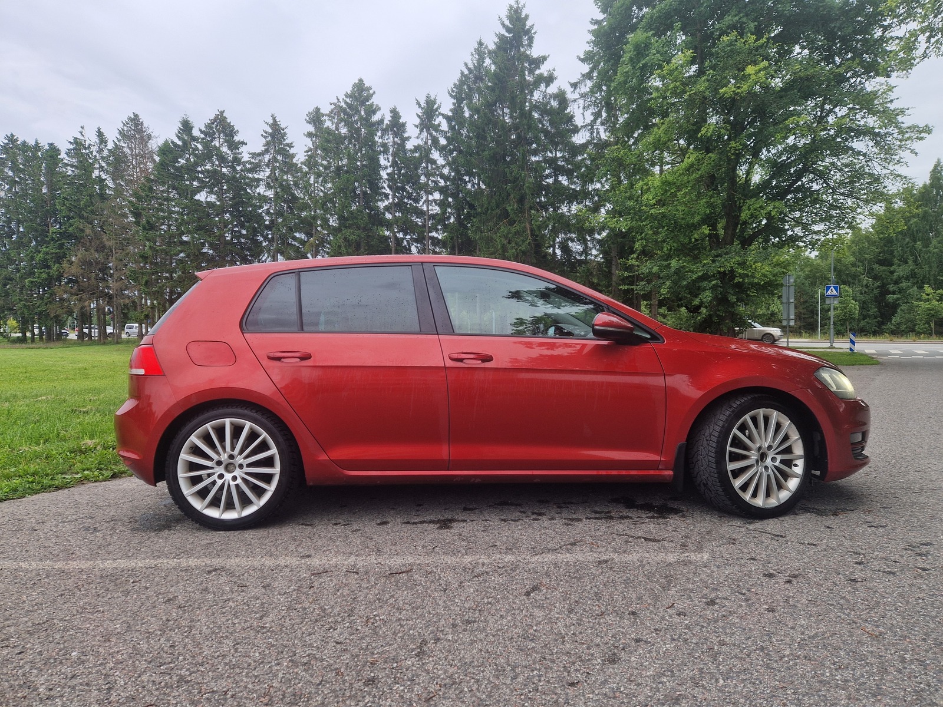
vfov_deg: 58.9
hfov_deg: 73.9
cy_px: 354
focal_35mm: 23
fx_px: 627
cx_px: 472
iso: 50
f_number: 1.8
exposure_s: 1/180
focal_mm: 5.4
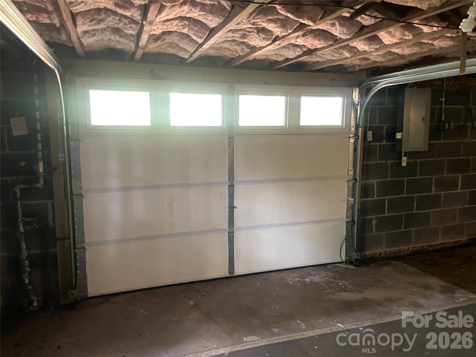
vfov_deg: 53.1
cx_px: 238
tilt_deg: -7.4
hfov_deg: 67.3
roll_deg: +1.0
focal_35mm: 26
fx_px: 358
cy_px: 178
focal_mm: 4.2
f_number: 1.6
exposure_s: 1/24
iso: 800
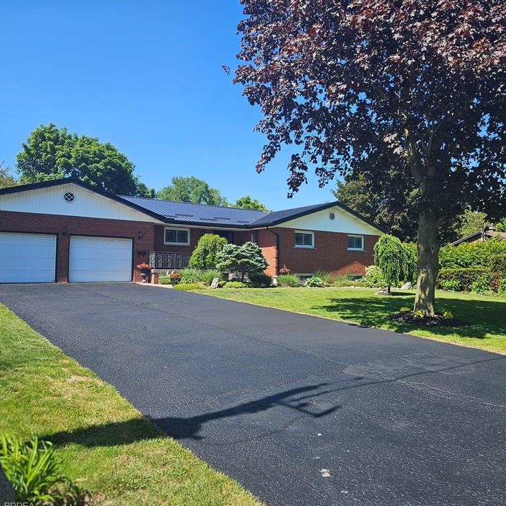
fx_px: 463
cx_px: 302
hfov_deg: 56.9
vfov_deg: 57.3
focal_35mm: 28
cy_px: 251
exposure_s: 1/957
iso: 25
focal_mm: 5.4
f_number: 1.8
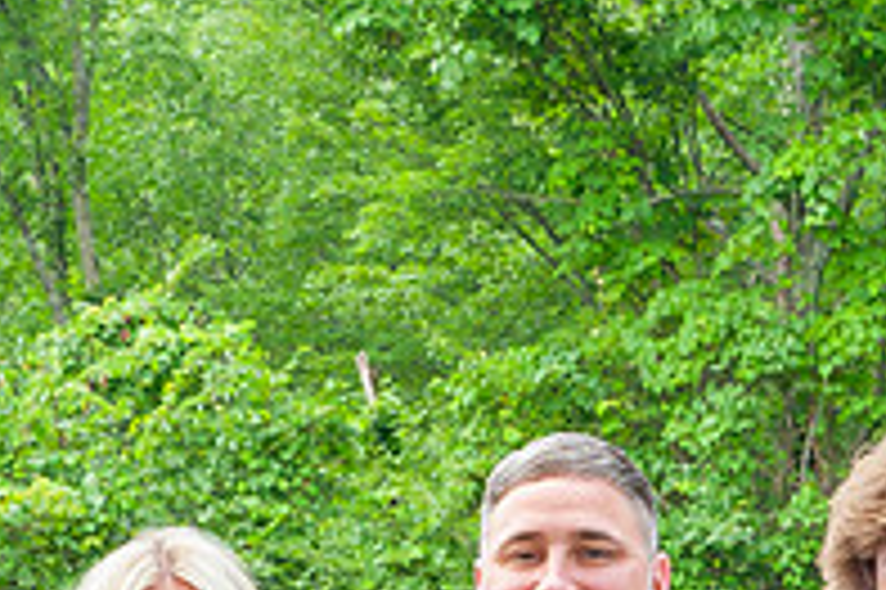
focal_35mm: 261
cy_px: 598
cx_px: 474
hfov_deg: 7.9
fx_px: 6418
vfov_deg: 5.2
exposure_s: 1/100
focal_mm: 68
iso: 800
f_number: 14
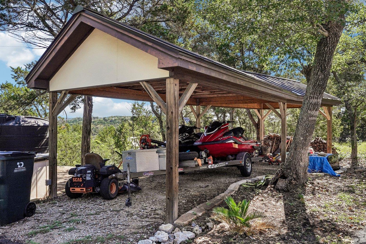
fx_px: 253
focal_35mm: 25
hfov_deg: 71.6
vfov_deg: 51.4
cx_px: 170
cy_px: 121
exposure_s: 1/640
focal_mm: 18.7
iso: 400
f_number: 8
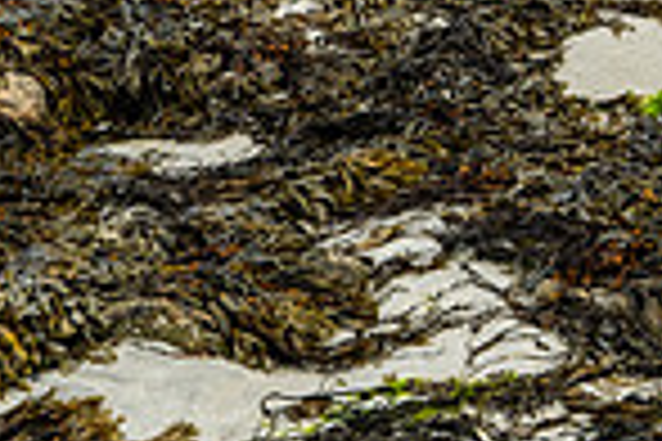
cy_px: -416
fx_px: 2537
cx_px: 630
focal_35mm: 138
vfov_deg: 9.4
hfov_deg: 14.7
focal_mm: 35
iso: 200
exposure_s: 1/25
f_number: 18
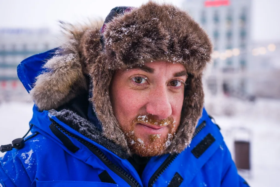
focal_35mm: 35
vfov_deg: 37.9
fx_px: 272
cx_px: 140
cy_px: 94
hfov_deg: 54.4
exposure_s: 1/200
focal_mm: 35
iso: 500
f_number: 2.8
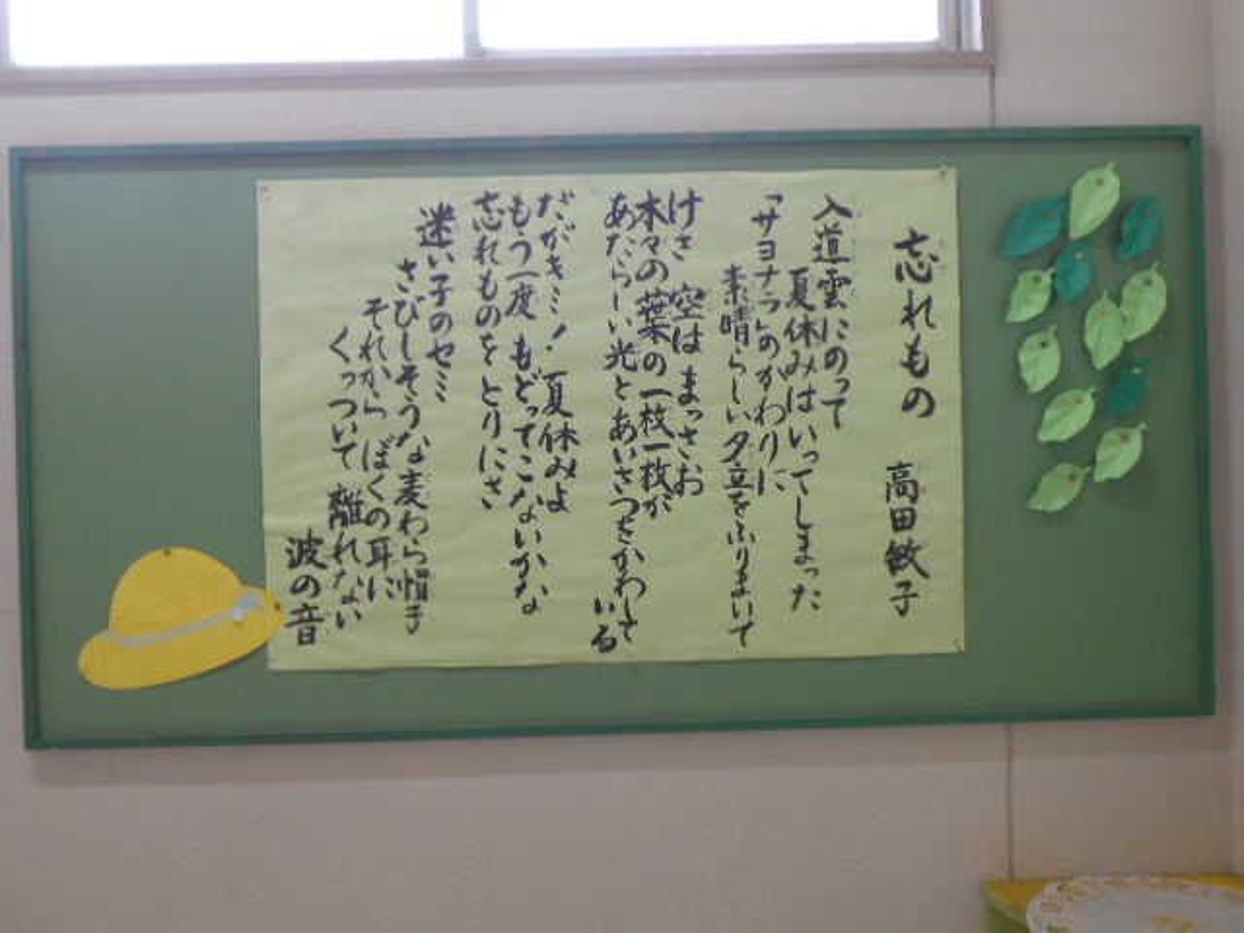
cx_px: 622
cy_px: 466
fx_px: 1222
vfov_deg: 41.8
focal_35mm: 34
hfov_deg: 54.0
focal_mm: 5.8
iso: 125
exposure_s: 1/30
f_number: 3.6
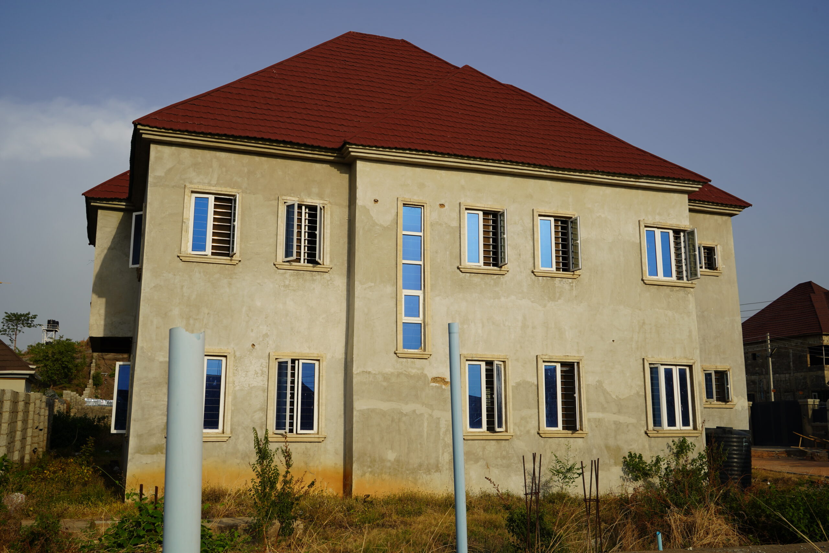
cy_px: 276
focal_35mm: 34
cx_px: 414
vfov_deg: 38.9
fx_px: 783
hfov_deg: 55.8
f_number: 10
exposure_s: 1/250
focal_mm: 34
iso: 100
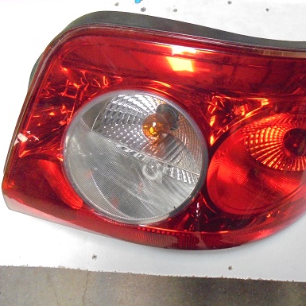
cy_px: 154
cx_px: 202
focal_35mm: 31
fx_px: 310
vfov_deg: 52.5
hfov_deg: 51.6
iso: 800
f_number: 3.5
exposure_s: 1/50
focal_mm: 4.6
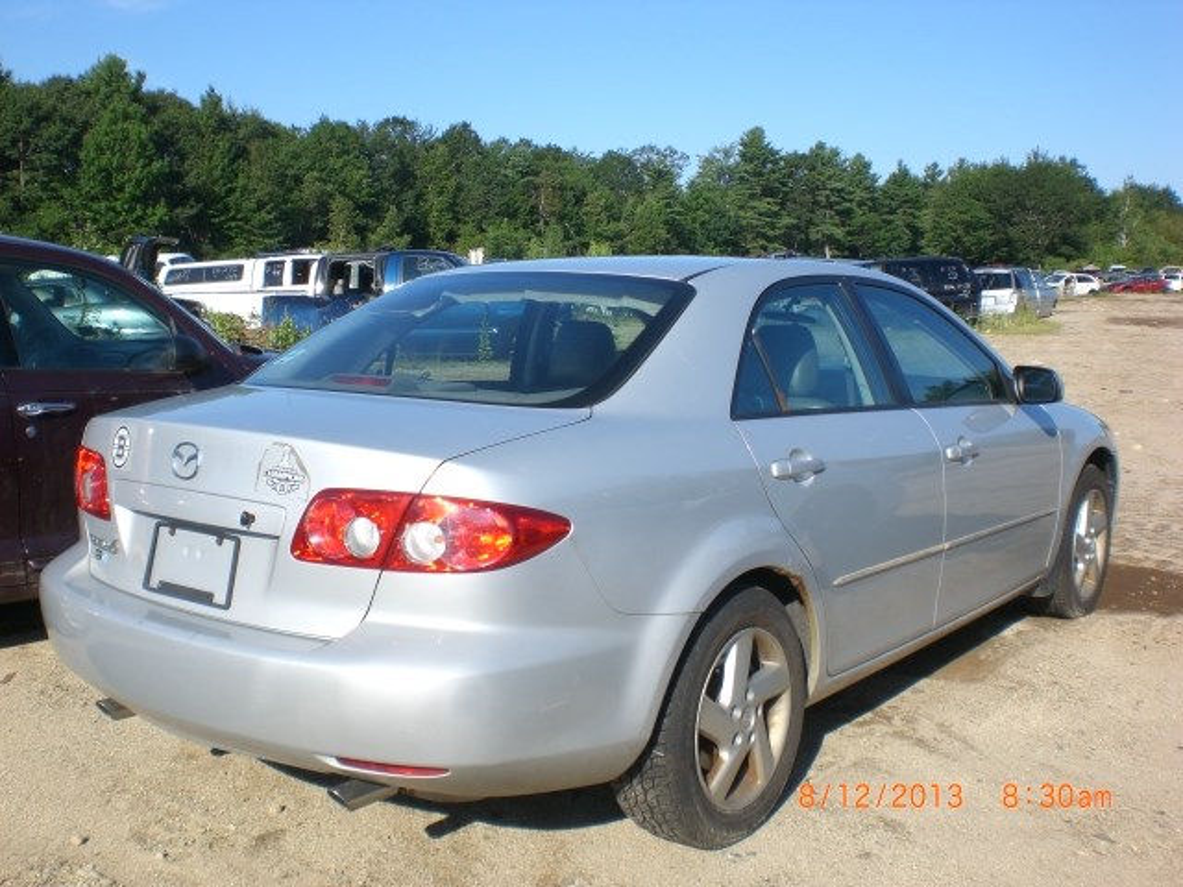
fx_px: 1299
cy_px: 444
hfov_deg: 49.0
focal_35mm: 38
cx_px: 592
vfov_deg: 37.7
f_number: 4.4
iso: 50
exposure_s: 1/400
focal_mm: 6.3
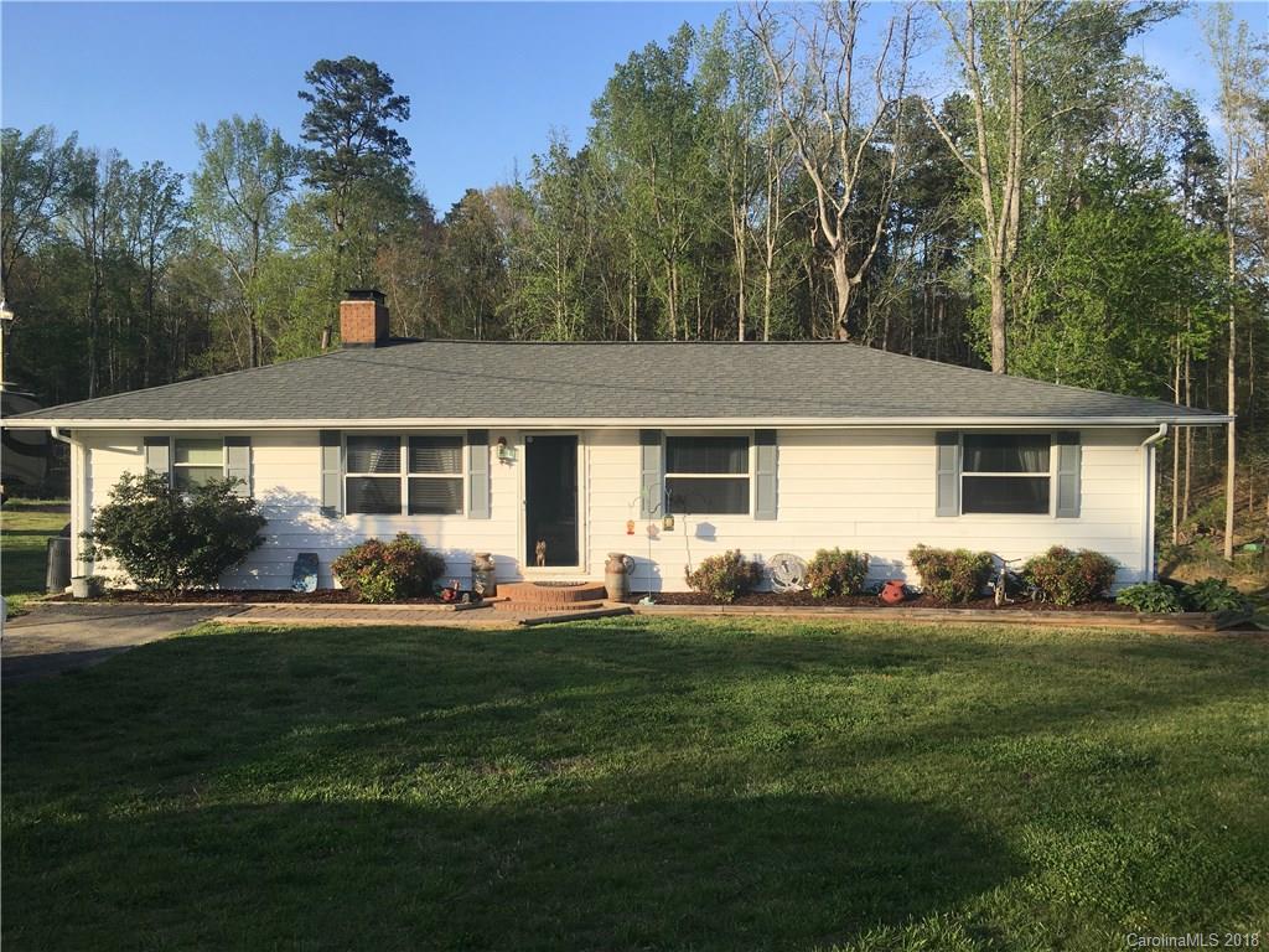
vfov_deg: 48.2
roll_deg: +0.0
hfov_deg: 61.7
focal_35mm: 29
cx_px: 634
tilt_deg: -2.2
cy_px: 476
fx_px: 1063
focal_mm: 4.15
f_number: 2.2
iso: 25
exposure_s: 1/950
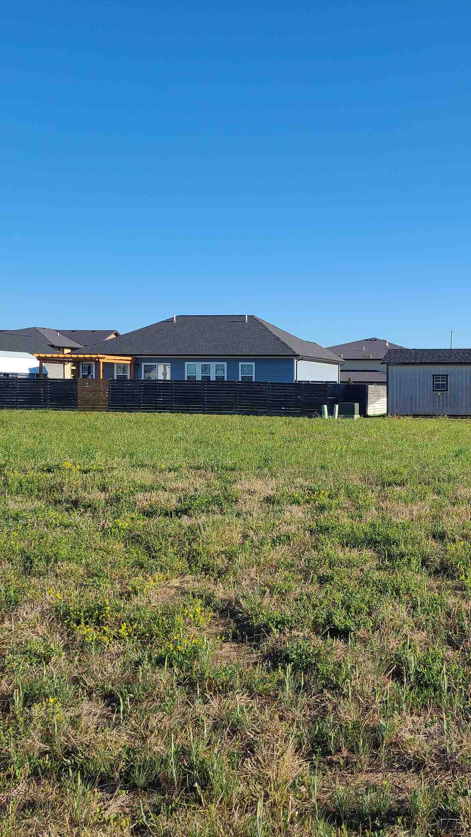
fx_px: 844
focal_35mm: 38
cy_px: 417
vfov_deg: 52.8
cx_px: 447
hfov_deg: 29.5
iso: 40
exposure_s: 1/1904
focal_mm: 5.4
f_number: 1.8
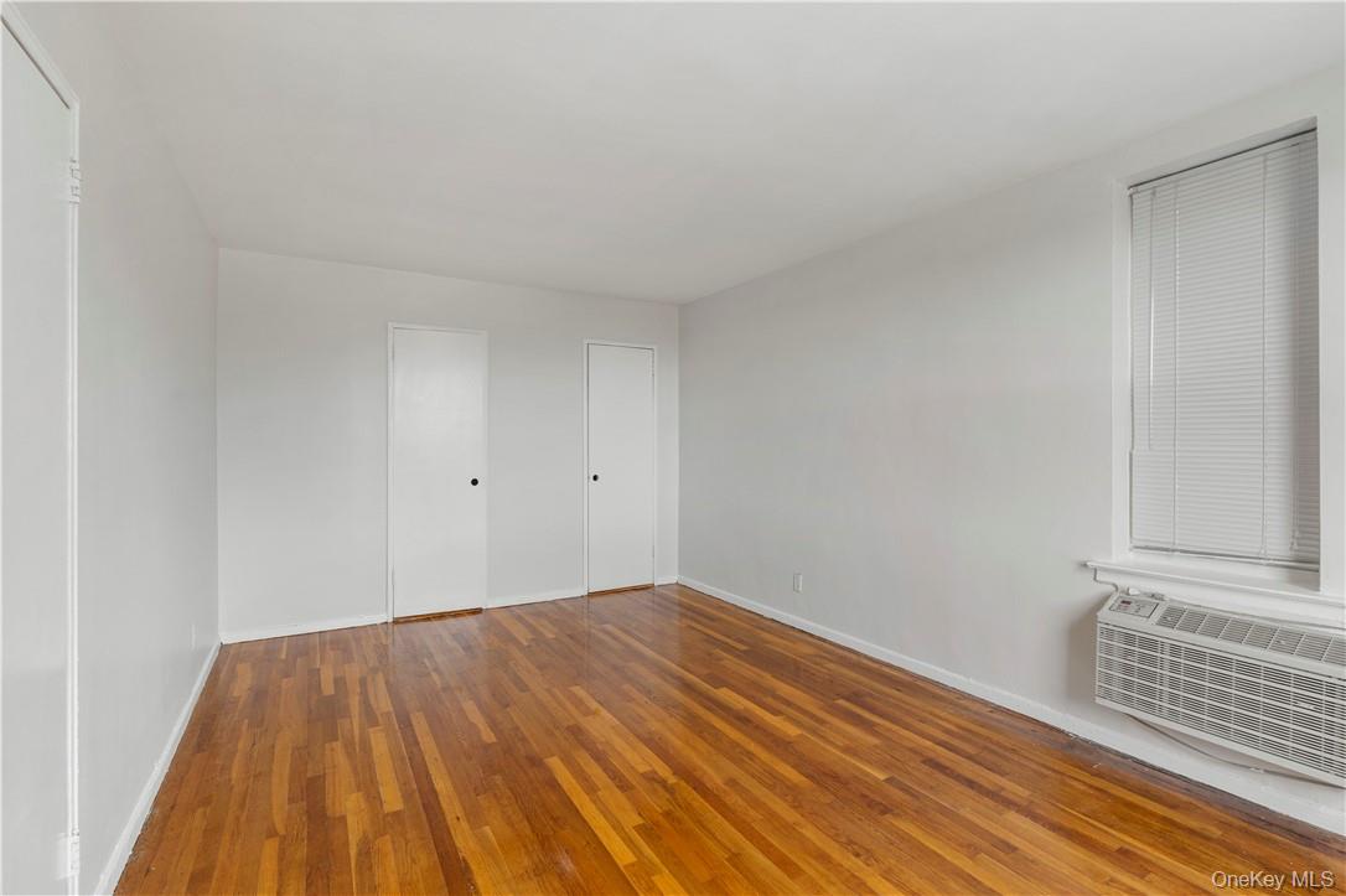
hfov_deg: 96.8
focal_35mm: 16
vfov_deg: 73.7
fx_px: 598
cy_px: 448
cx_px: 673
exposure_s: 1/3
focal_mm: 16
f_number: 8
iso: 400
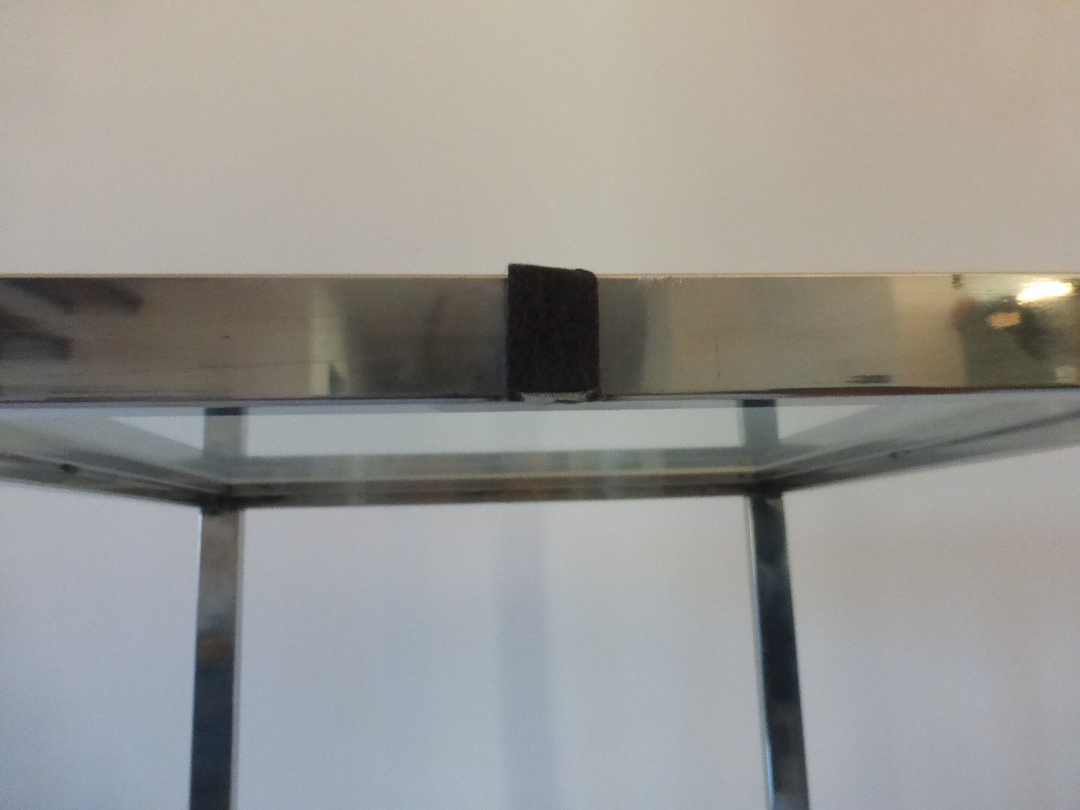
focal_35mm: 24
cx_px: 540
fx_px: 749
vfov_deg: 56.8
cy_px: 405
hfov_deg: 71.6
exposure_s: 1/125
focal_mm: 4.3
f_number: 3.3
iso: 800
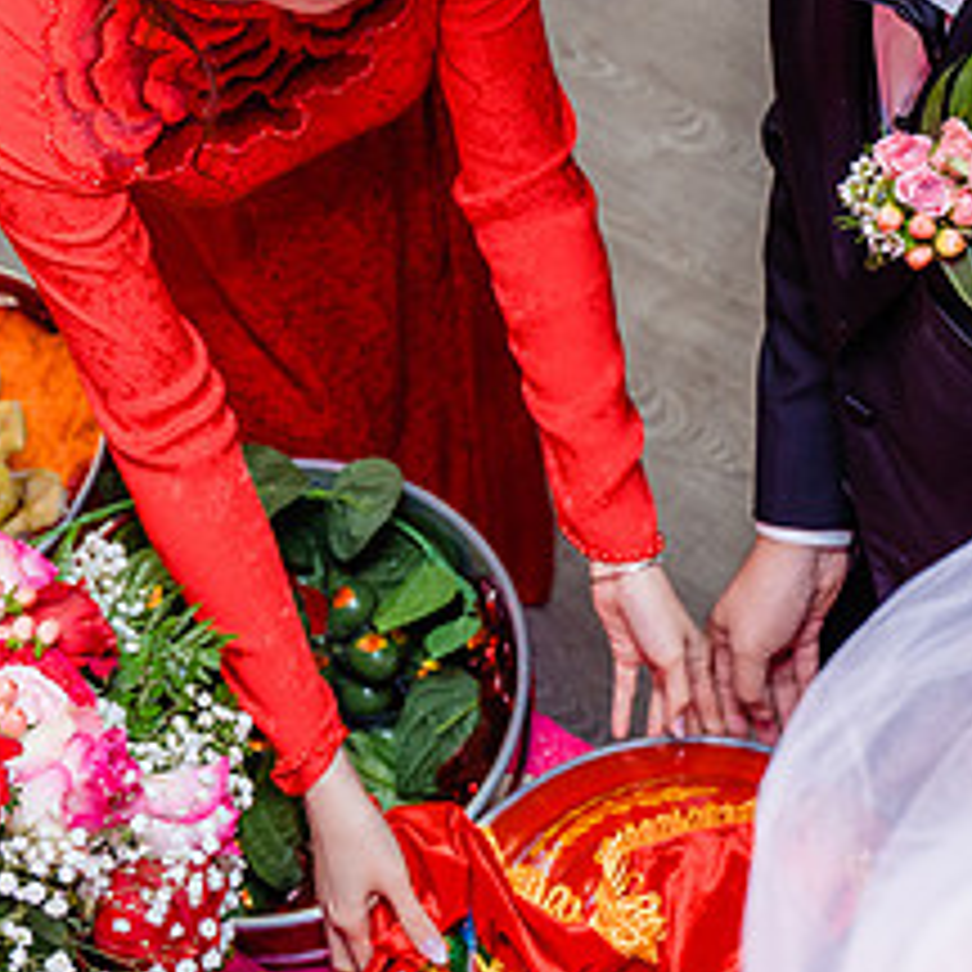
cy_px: 430
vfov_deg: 26.9
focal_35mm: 64
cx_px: 333
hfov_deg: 26.7
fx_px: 2033
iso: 1250
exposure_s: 1/200
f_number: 4
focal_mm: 28
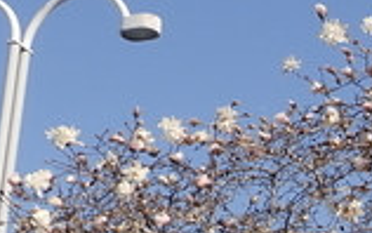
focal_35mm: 121
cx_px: 582
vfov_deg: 10.4
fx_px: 1228
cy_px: 360
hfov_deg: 15.7
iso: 100
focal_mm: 5.5
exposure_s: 1/160
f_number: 9
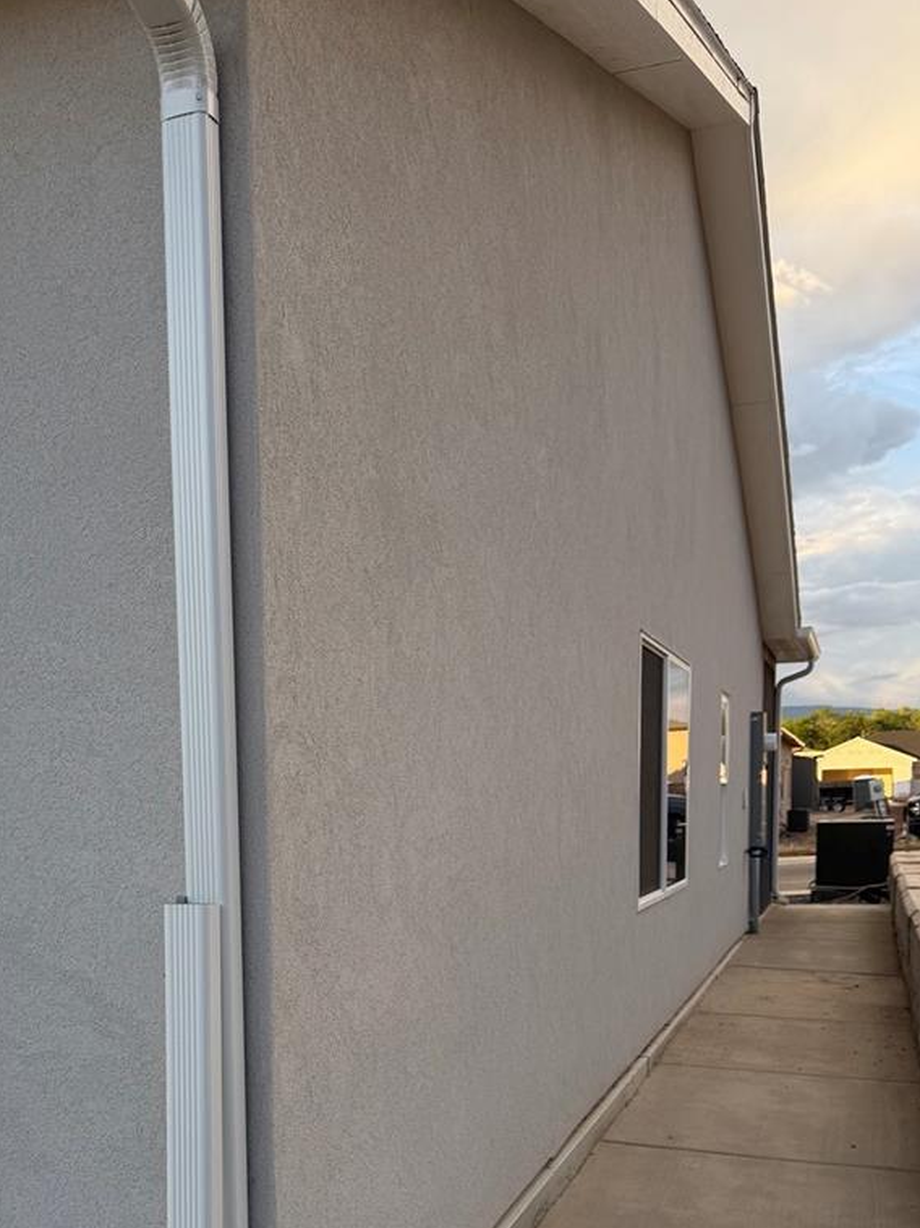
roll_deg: +1.0
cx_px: 330
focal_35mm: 38
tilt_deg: -6.1
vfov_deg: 46.8
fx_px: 1347
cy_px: 956
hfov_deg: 37.4
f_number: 1.78
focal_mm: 6.76
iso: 80
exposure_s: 1/750
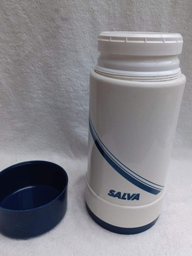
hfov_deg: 49.7
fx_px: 207
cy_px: 120
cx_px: 101
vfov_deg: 63.4
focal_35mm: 28
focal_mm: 4.6
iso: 64
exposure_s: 1/50
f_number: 1.8
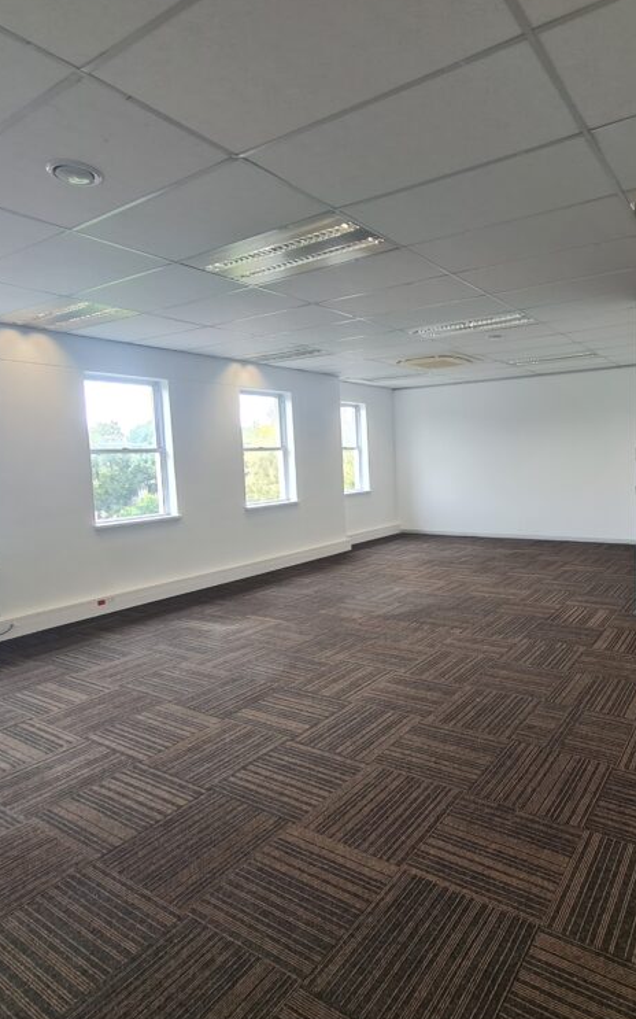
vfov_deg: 88.0
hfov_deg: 61.1
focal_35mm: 19
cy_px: 506
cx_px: 407
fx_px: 527
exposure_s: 1/50
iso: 64
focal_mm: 2.2
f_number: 2.2
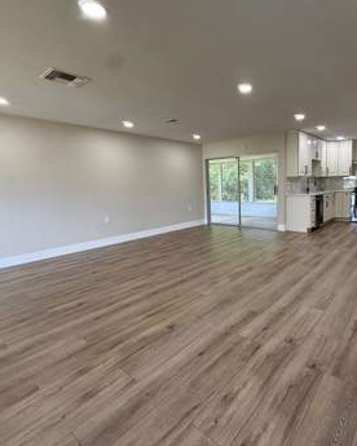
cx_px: 232
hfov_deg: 69.3
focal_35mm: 19
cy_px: 216
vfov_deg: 83.3
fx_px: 251
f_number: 2.2
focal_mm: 2.22
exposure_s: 1/120
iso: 200
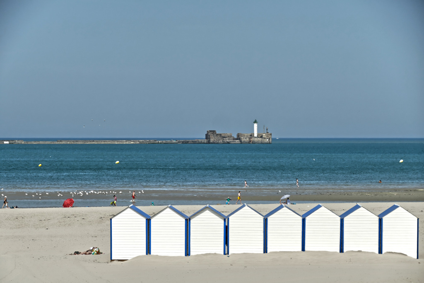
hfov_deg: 12.8
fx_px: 1885
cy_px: 142
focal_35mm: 160
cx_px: 212
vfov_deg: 8.6
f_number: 4.5
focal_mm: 58
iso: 125
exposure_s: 1/2000
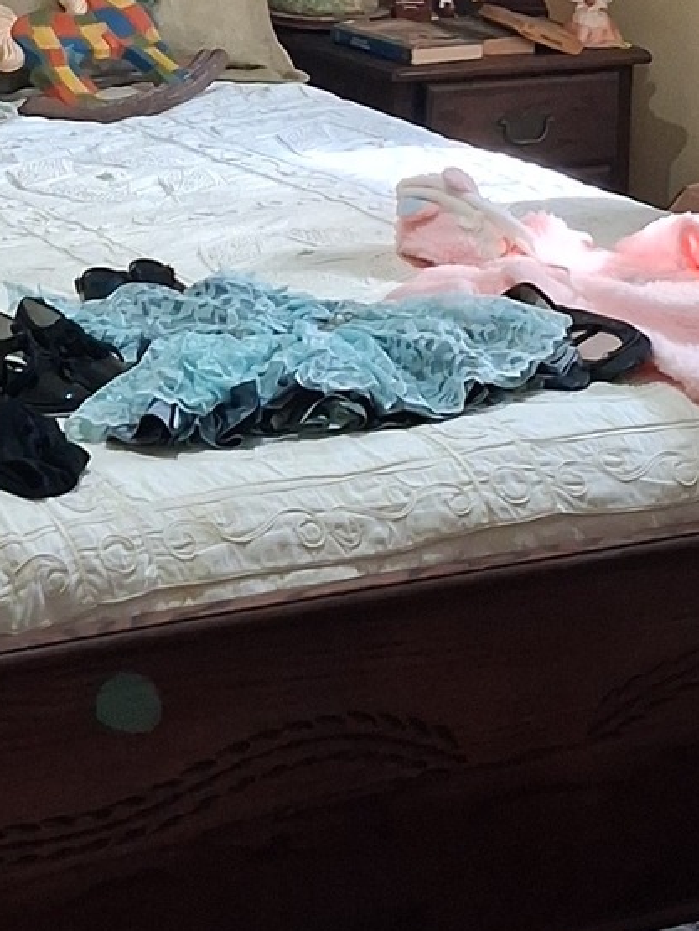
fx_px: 3012
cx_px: 142
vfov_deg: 16.6
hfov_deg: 13.2
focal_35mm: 112
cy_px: -255
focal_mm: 4
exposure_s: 1/60
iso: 500
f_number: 1.8
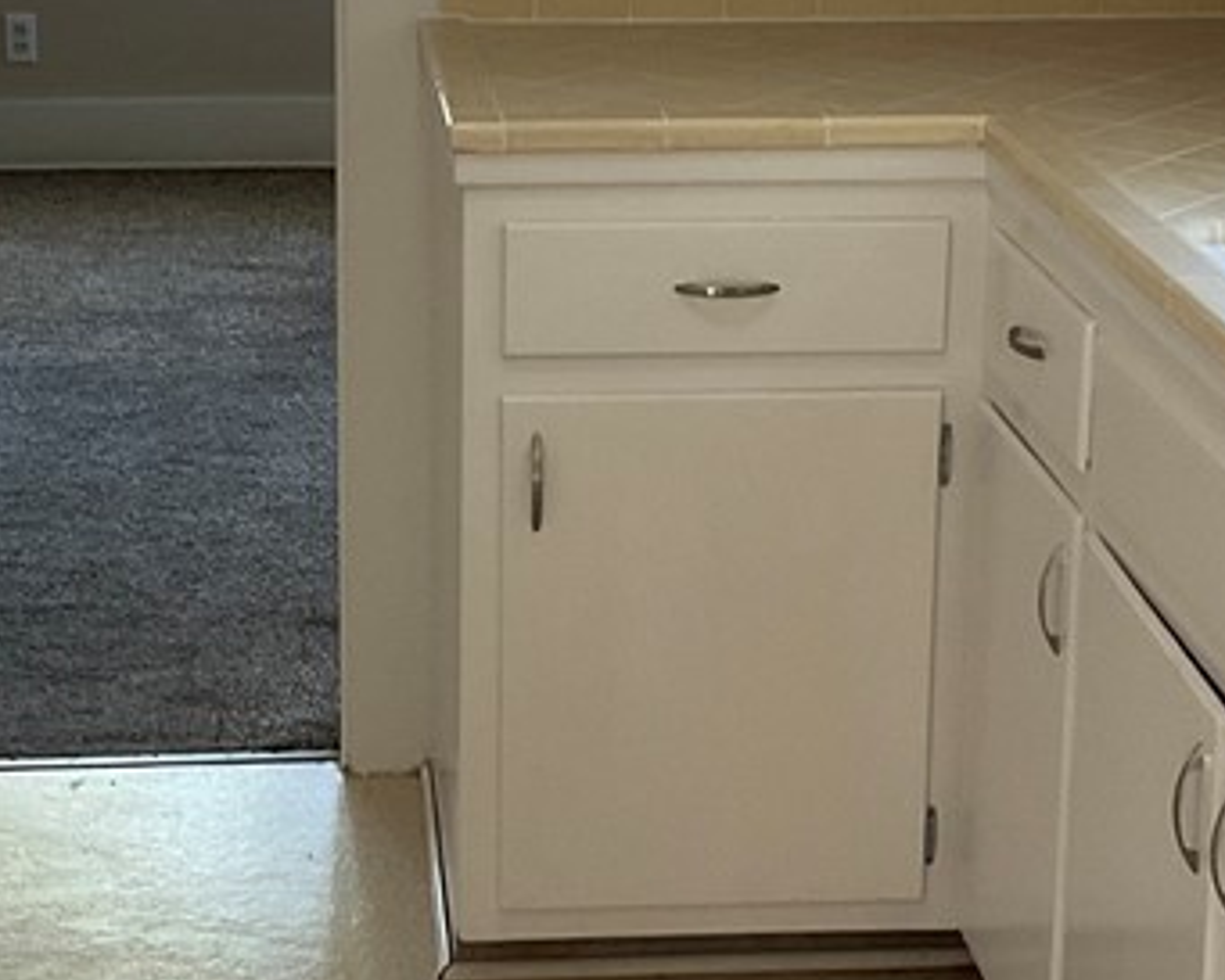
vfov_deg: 18.0
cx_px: 532
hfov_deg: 22.5
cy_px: 244
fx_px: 3083
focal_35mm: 85
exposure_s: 1/60
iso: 80
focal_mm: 3
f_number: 1.8
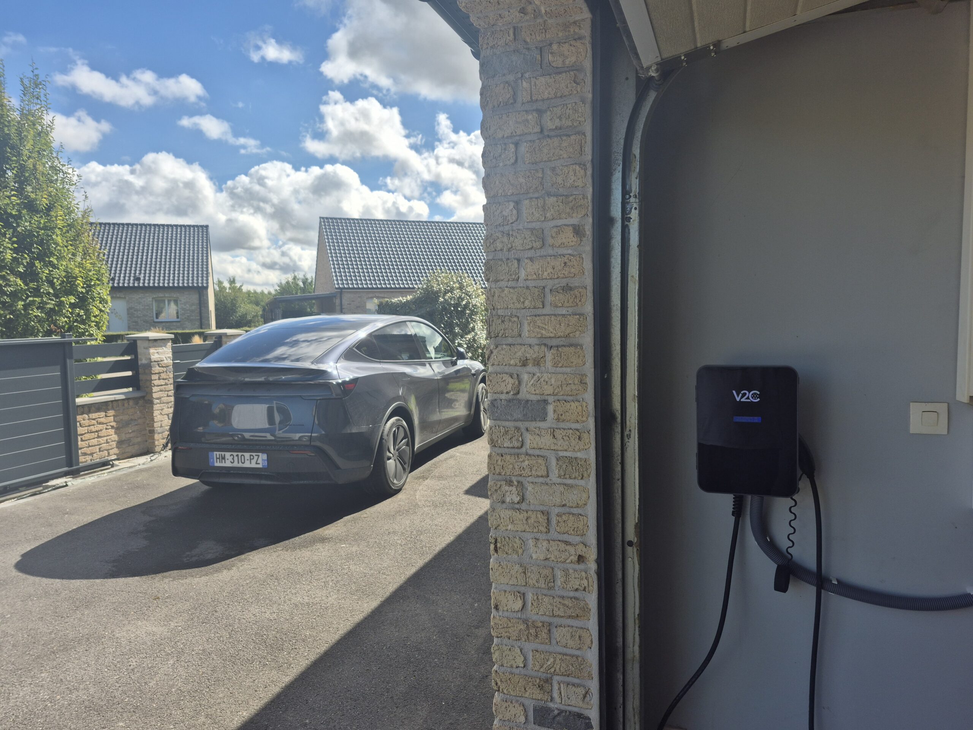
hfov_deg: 73.9
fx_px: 646
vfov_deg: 58.9
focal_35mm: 23
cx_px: 486
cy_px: 365
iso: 25
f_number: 1.8
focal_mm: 5.4
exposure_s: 1/1680
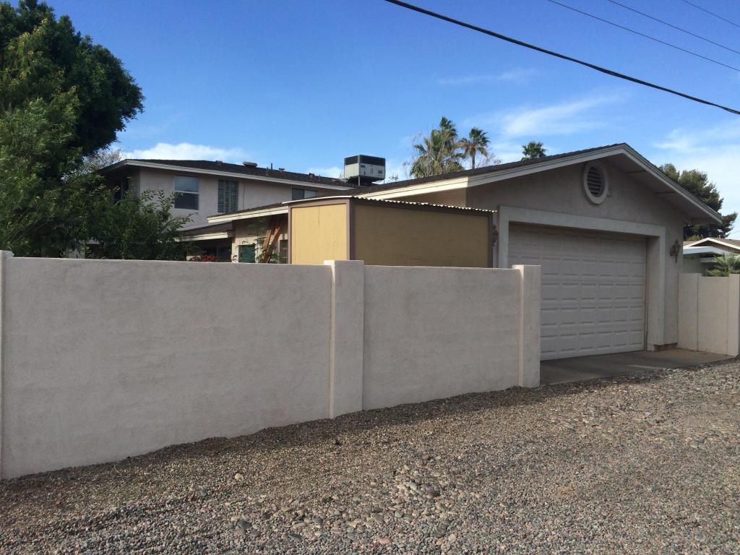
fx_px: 620
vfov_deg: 48.2
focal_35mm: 29
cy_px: 278
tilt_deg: -3.9
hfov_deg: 61.7
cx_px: 370
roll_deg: +0.8
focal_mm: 4.15
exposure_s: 1/1466
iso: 32
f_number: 2.2
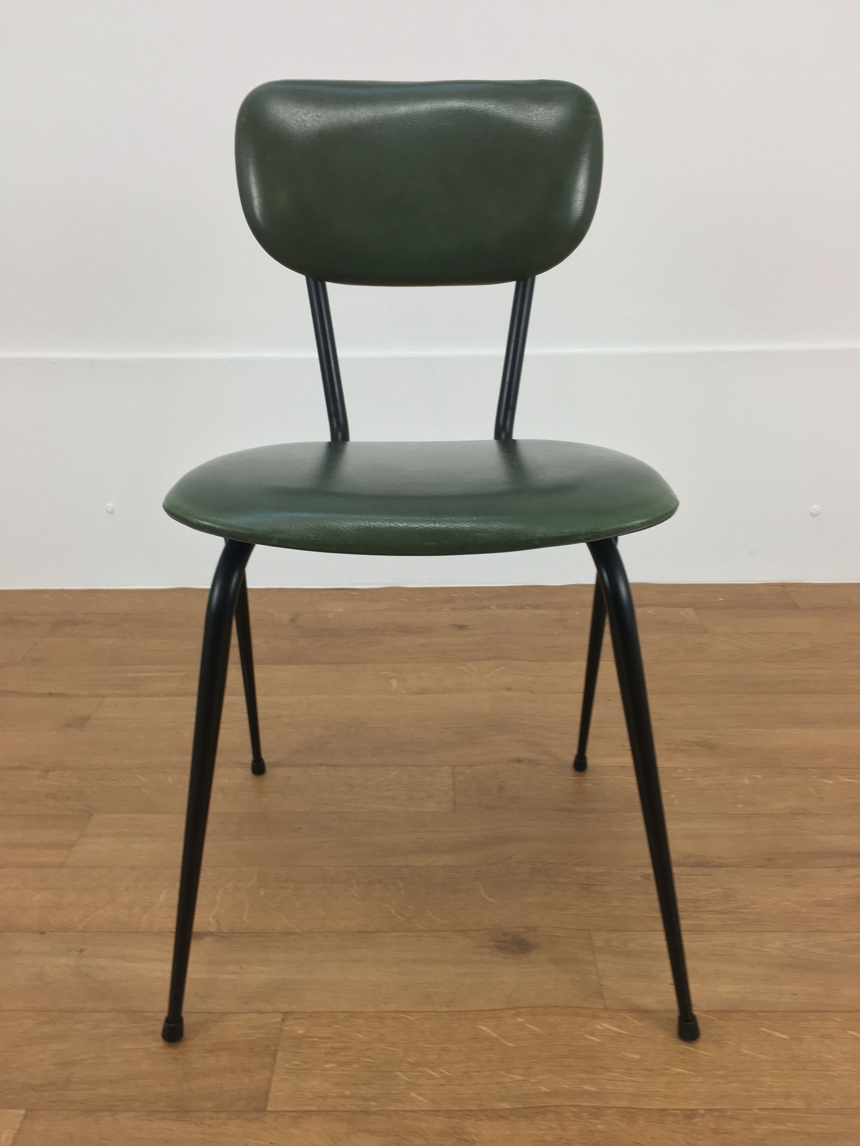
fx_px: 961
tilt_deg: -19.5
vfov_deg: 61.7
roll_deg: -0.1
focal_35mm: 29
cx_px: 430
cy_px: 573
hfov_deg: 48.2
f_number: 2.2
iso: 40
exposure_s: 1/33
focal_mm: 4.15
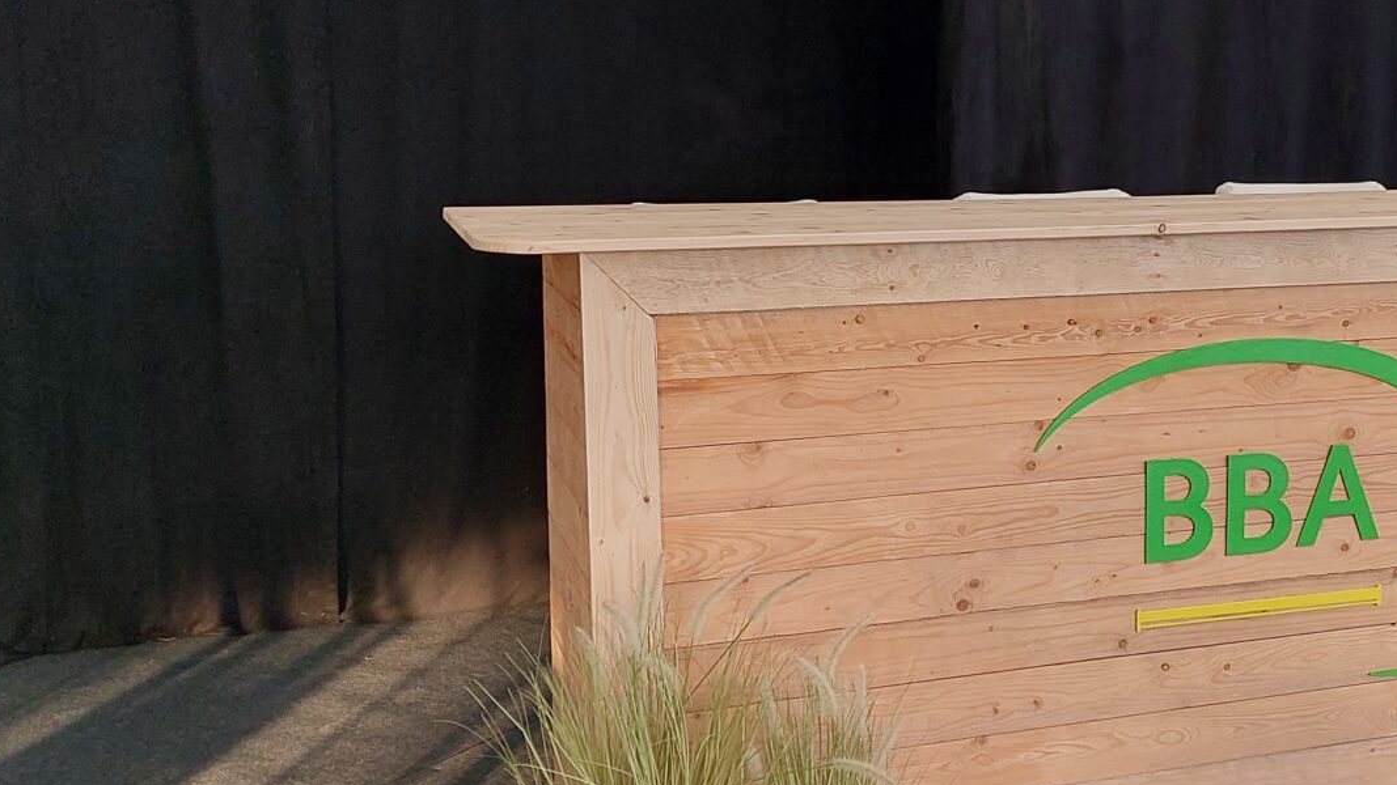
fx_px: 1815
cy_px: 288
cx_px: 1076
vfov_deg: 24.3
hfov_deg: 40.7
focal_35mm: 49
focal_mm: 5.23
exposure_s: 1/60
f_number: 1.8
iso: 100
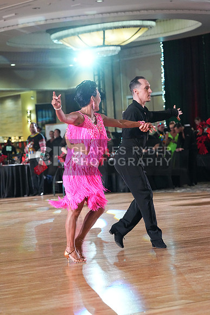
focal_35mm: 114
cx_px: 105
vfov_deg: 17.9
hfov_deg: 12.0
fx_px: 997
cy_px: 158
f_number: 4.5
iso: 8000
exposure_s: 1/400
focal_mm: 114
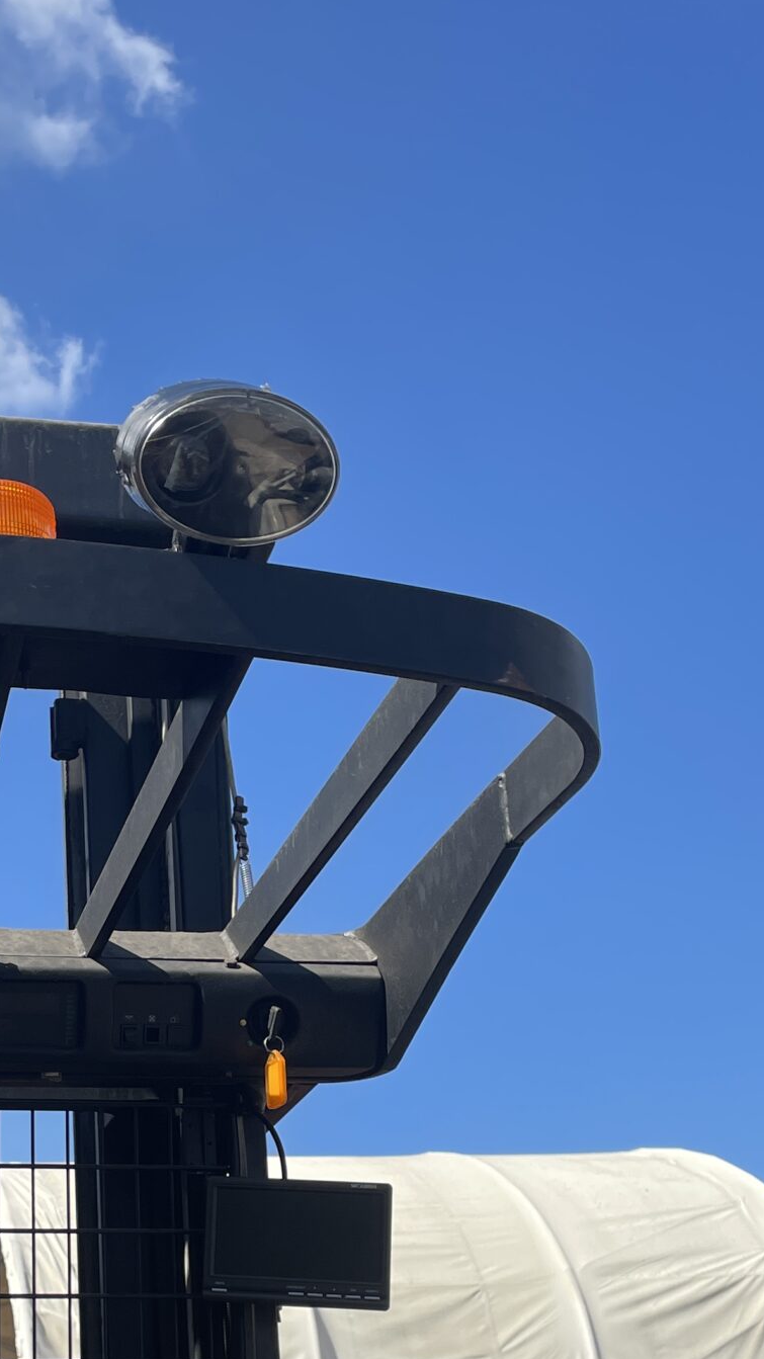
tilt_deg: +19.6
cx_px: 93
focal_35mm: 54
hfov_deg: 21.8
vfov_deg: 37.6
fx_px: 1946
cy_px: 1008
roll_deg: +4.3
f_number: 1.6
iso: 32
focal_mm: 4.2
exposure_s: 1/2959
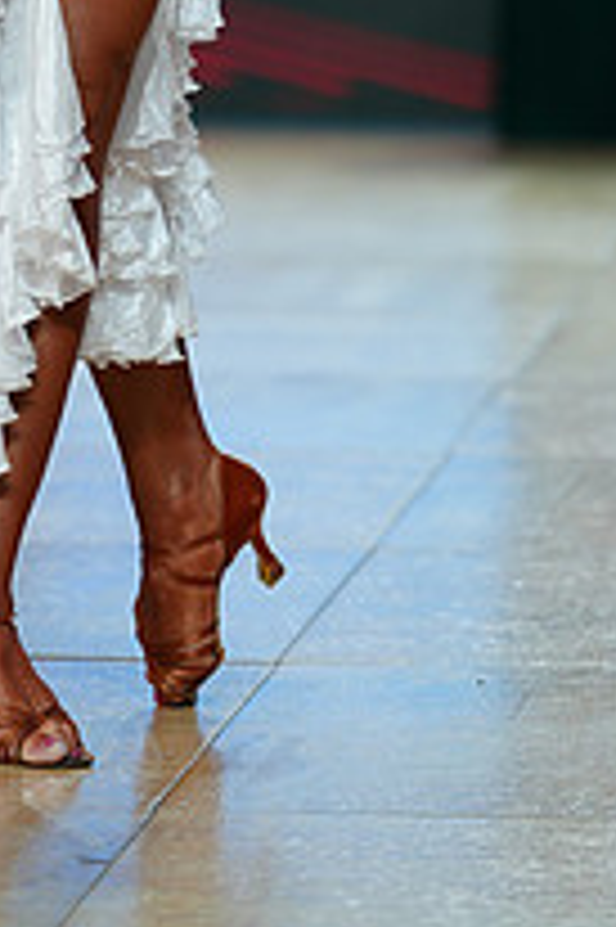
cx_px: 97
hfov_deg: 3.6
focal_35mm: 380
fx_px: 9769
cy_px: -320
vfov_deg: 5.4
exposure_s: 1/400
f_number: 2.8
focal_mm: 135
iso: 320
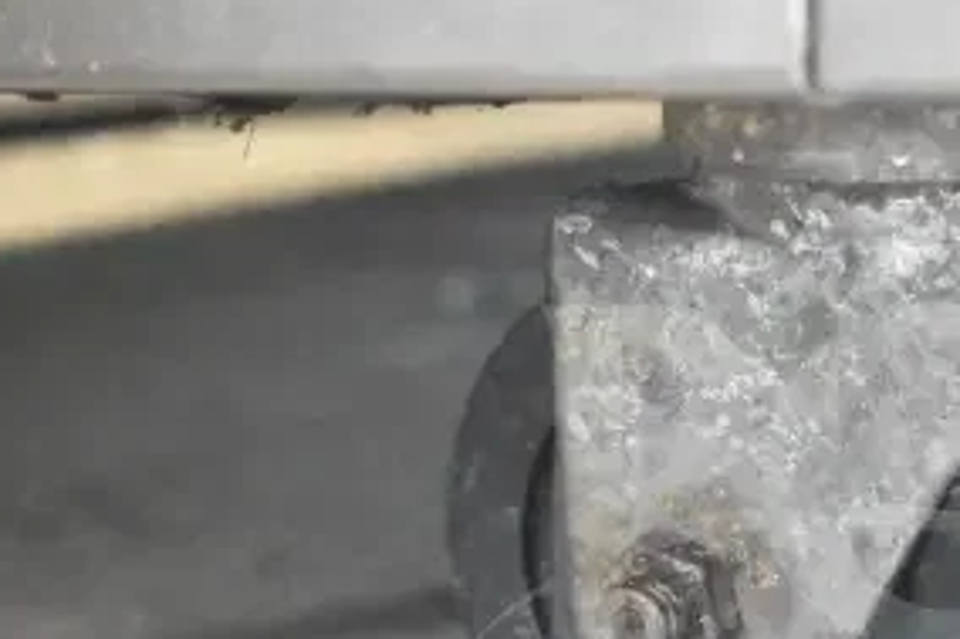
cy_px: 573
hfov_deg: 22.9
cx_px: 842
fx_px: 2321
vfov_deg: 15.5
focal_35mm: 87
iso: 20000
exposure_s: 1/40
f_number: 4
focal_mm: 27
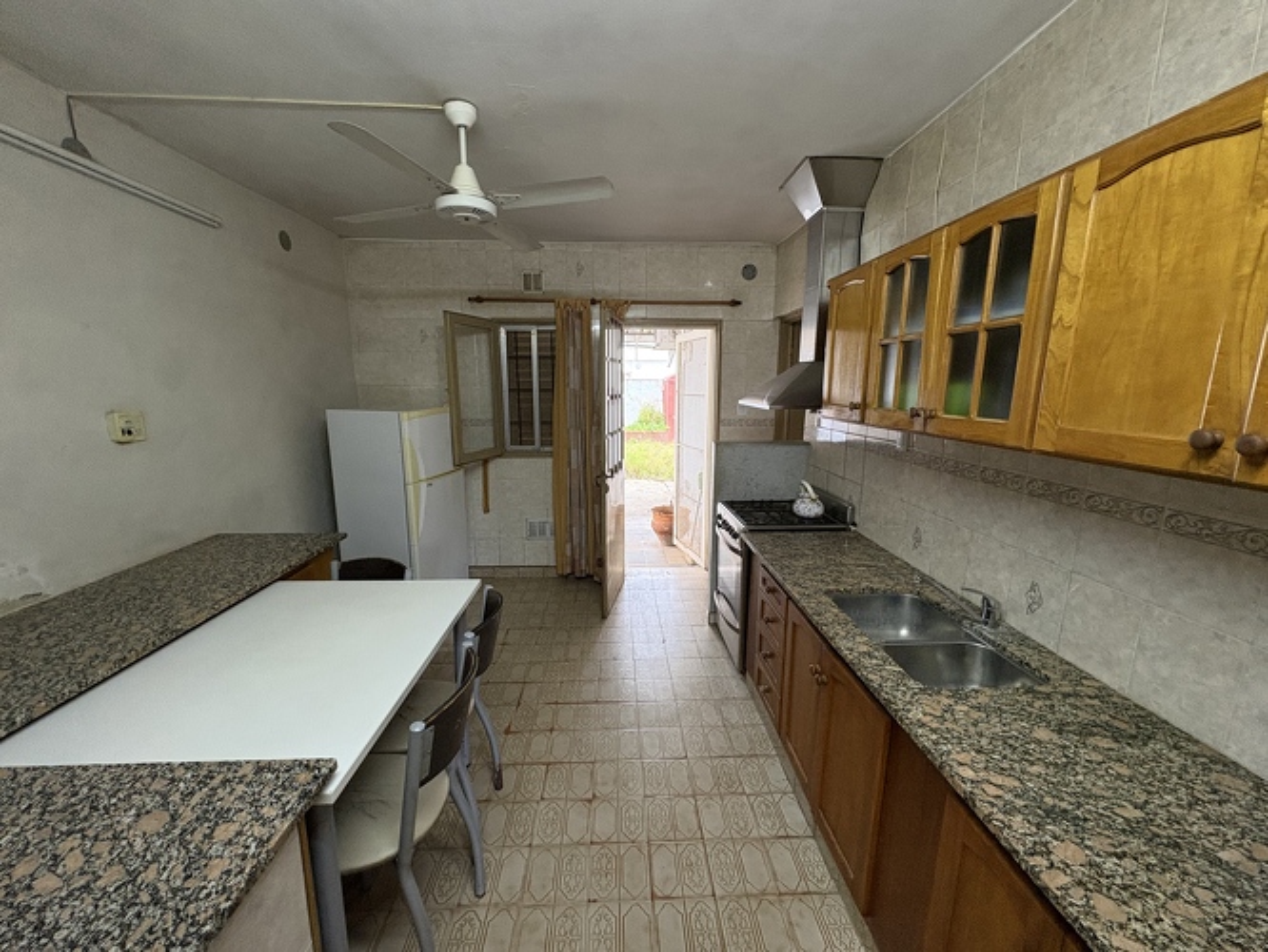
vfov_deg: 85.7
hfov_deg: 102.0
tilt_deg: -10.1
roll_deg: +0.2
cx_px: 634
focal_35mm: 14
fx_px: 513
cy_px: 476
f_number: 2.2
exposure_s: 1/50
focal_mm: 2.22
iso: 320
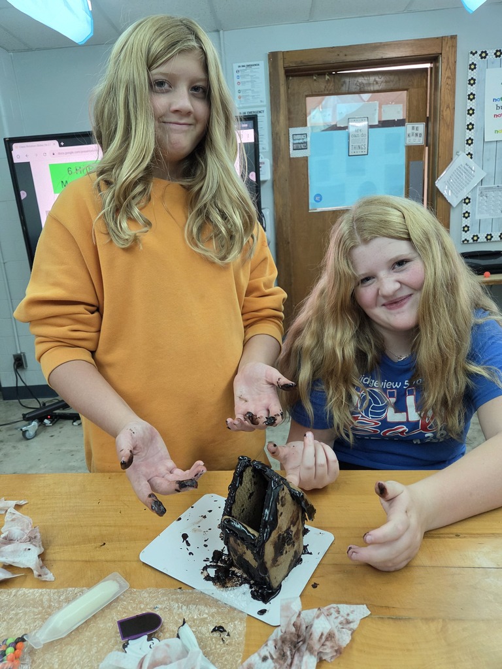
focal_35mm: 23
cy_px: 334
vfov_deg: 73.9
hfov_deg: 58.9
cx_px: 251
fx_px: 445
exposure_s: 1/120
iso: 400
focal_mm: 5.4
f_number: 1.8
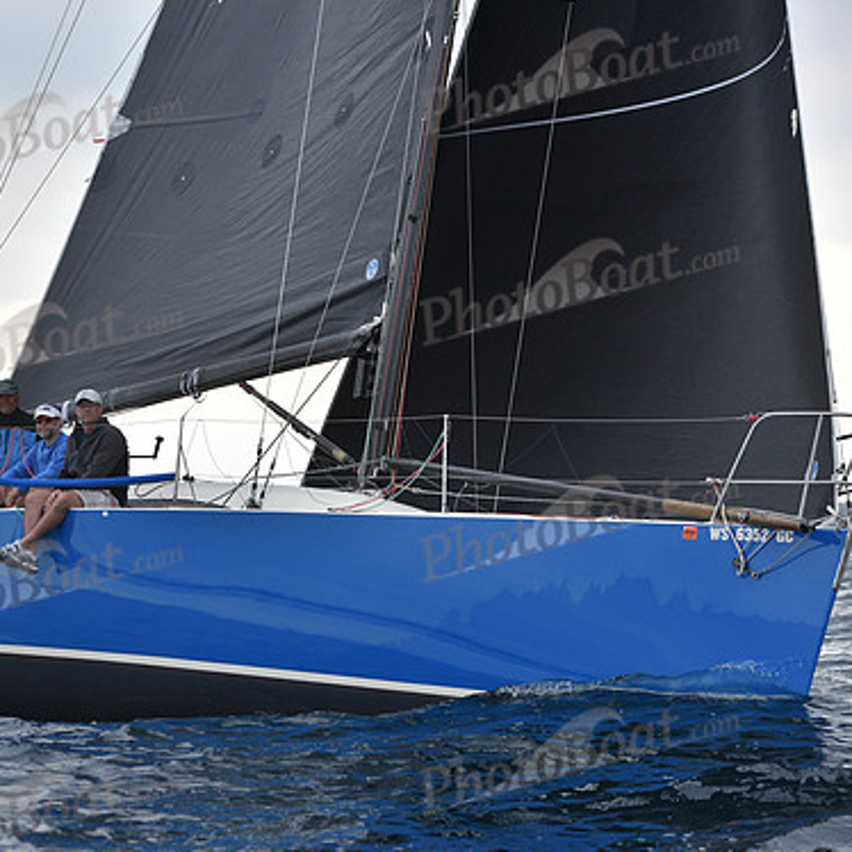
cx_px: 303
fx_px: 3119
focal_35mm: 112
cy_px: 436
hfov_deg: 15.5
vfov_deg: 15.6
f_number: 4.5
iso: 400
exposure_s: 1/800
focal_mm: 85
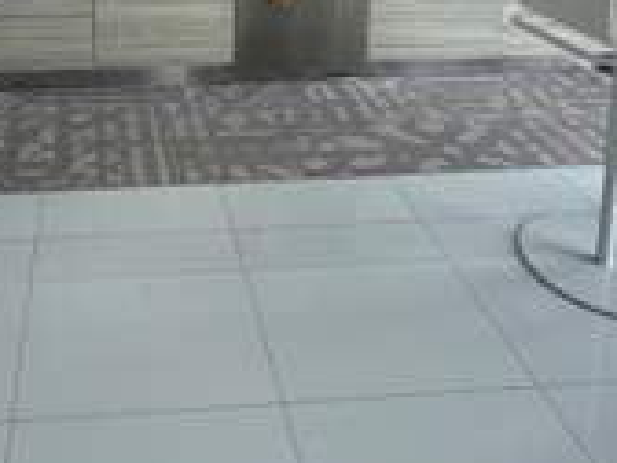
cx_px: 151
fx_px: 713
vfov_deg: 29.9
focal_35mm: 40
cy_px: -114
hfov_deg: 45.1
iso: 64
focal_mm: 2.22
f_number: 2.2
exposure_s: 1/99
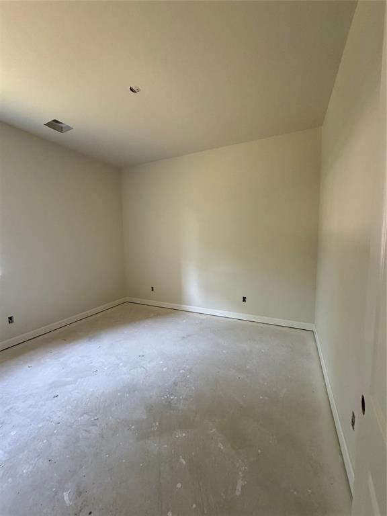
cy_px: 258
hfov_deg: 85.7
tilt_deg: -4.4
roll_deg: +0.5
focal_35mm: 14
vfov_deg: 102.1
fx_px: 209
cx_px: 194
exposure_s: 1/99
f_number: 2.2
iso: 320
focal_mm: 2.22
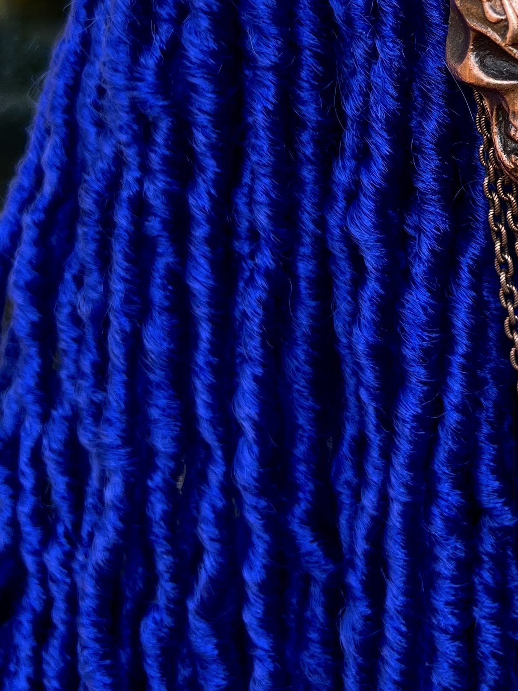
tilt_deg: -15.2
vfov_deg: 27.9
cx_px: 537
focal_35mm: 65
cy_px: -11
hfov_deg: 21.7
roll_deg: +0.1
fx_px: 1297
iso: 50
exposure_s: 1/493
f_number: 1.5
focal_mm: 5.7
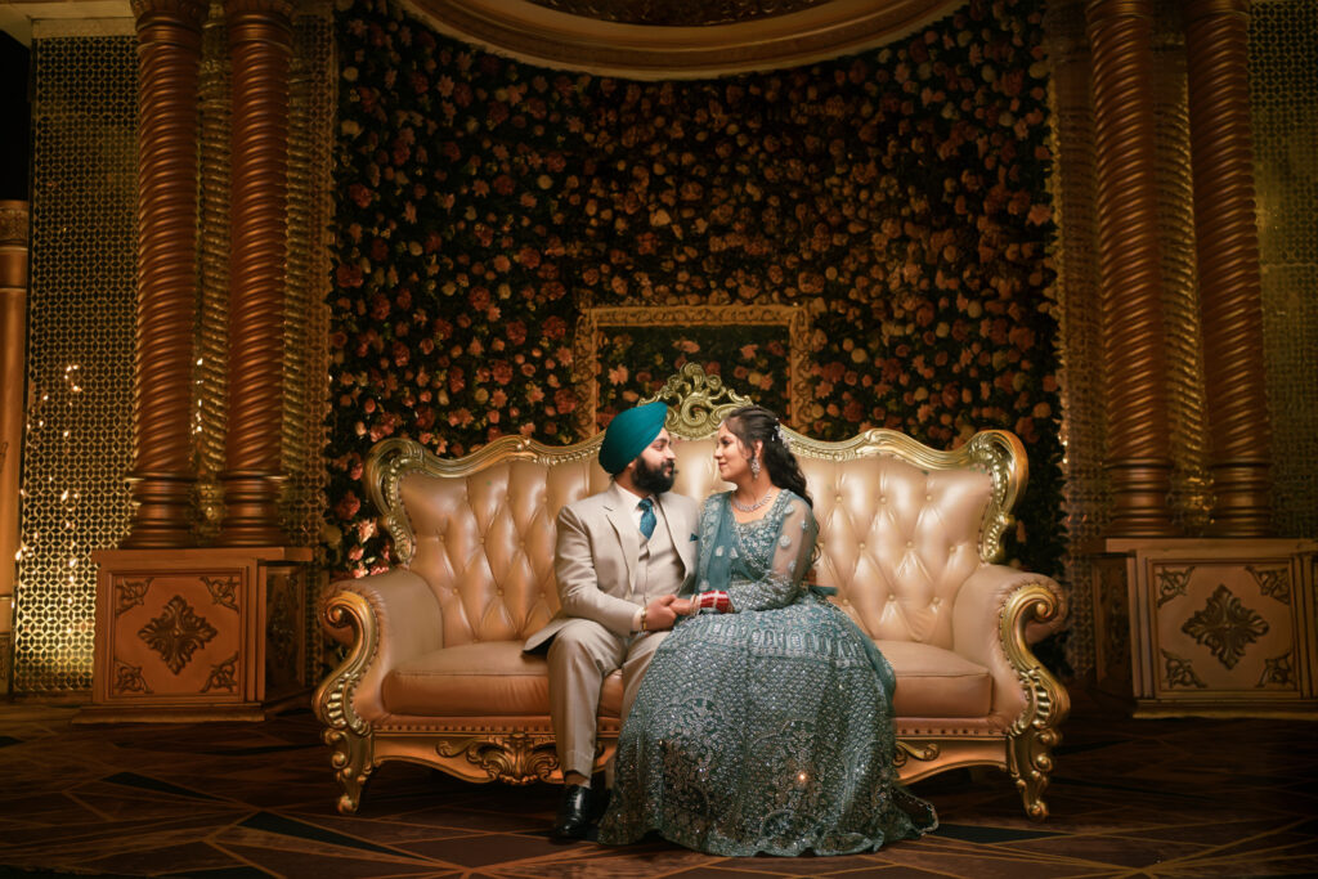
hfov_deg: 54.4
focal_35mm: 35
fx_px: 1281
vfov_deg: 37.9
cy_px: 440
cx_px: 659
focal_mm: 35
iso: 160
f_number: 3.5
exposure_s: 1/80
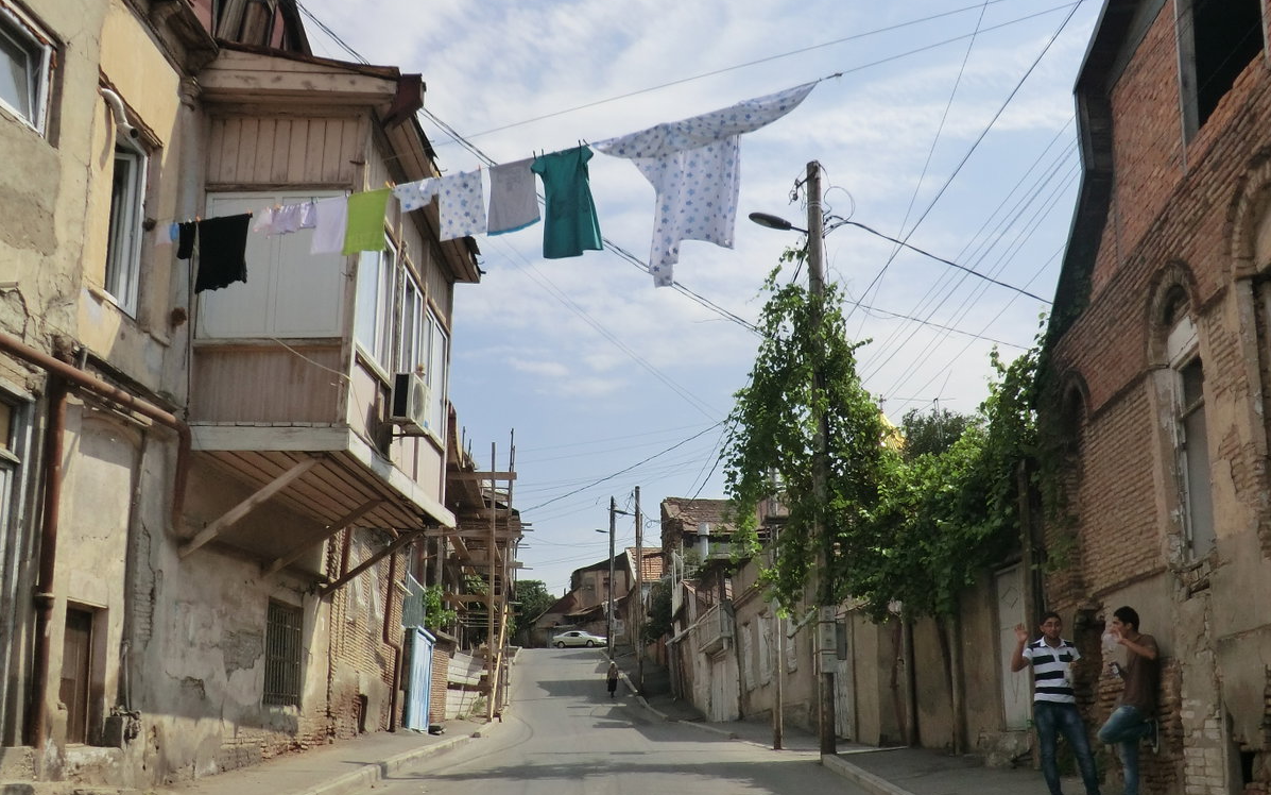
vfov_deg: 37.0
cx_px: 635
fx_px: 1178
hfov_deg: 56.7
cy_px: 503
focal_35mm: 34
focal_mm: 4.3
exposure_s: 1/400
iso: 80
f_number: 7.5
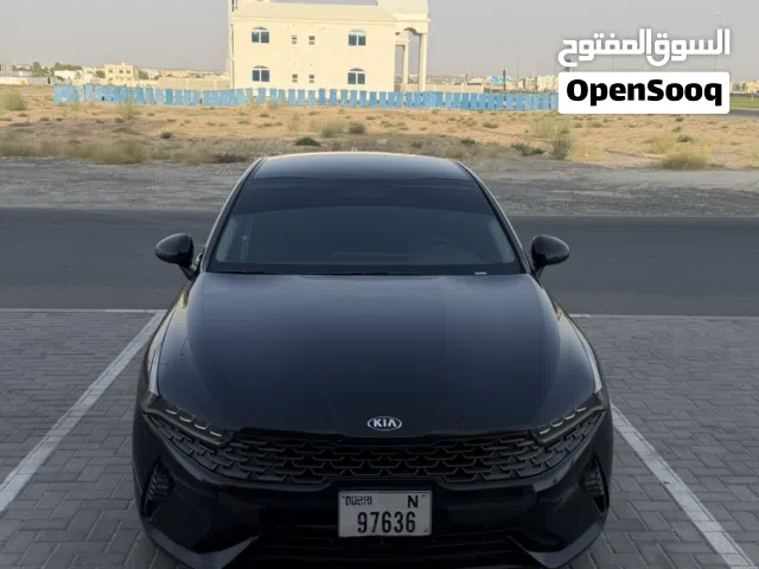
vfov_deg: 56.8
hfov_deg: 71.6
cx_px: 380
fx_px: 526
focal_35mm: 24
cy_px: 284
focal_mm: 6.76
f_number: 1.78
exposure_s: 1/2703
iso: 80
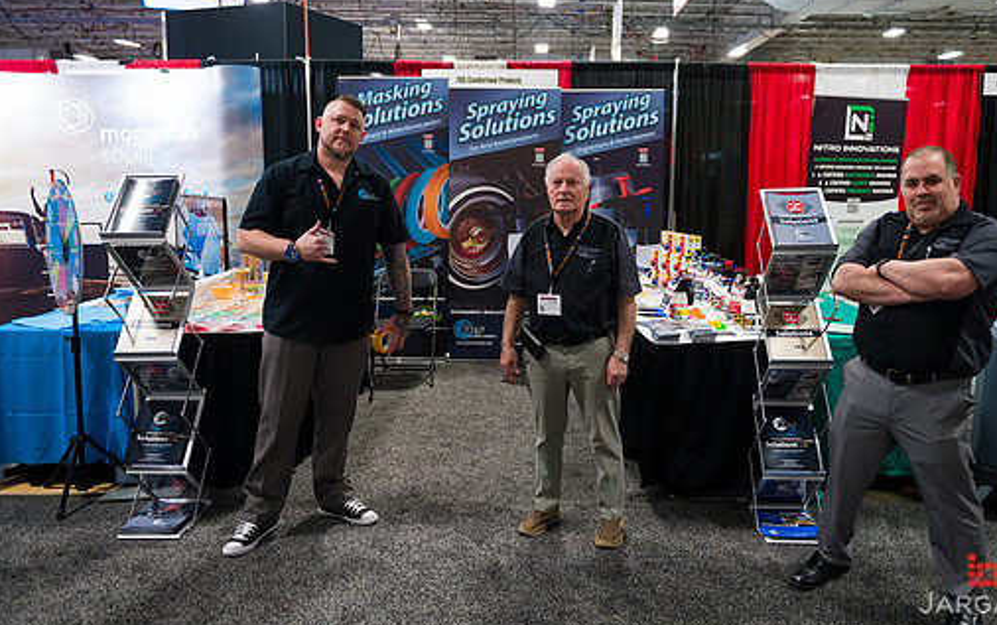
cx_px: 536
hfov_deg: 66.3
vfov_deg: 44.5
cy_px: 276
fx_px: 761
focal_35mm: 28
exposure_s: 1/320
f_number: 3.2
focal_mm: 24
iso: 3200
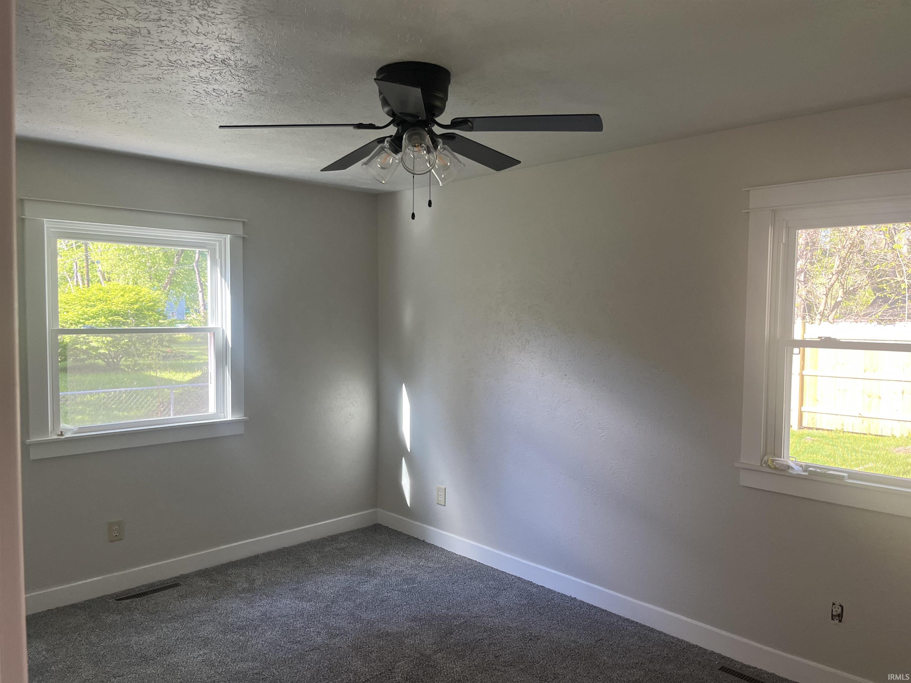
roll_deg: +1.1
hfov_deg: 67.3
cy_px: 342
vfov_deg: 53.1
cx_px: 456
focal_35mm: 26
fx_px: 684
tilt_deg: -3.2
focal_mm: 5.1
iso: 125
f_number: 1.6
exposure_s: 1/120
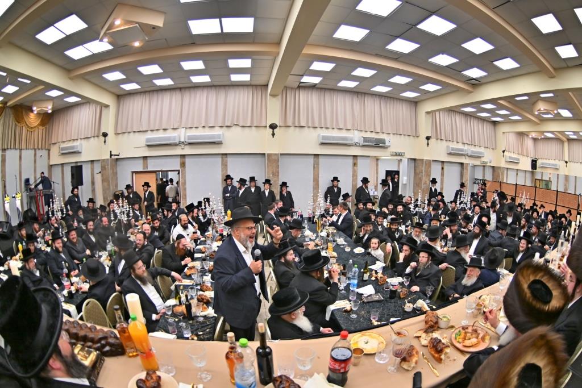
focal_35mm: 15
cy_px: 194
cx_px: 291
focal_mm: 10.5
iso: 400
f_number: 2.8
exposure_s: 1/250
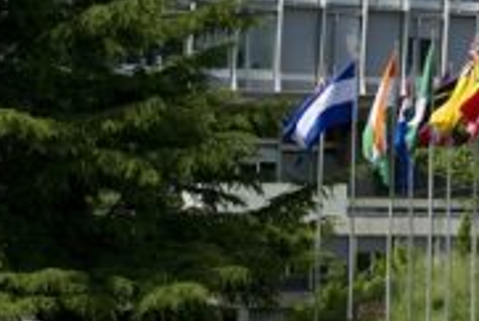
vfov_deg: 7.5
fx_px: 2423
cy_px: -114
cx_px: 717
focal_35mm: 182
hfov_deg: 10.9
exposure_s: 1/320
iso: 200
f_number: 9
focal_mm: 55
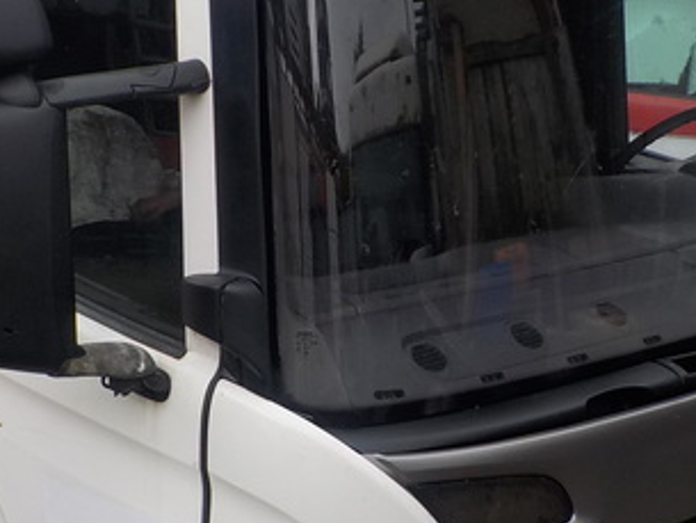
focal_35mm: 63
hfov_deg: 30.7
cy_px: 295
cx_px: 370
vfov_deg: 23.3
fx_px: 1267
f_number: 3.3
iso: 125
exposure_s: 1/60
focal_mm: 4.1
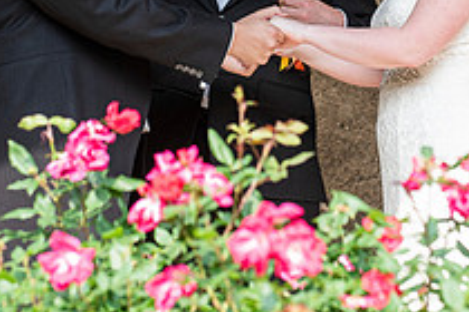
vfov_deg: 3.5
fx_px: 5041
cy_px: -75
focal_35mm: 387
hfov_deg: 5.3
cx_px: 295
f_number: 3.5
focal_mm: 140
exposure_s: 1/800
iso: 400
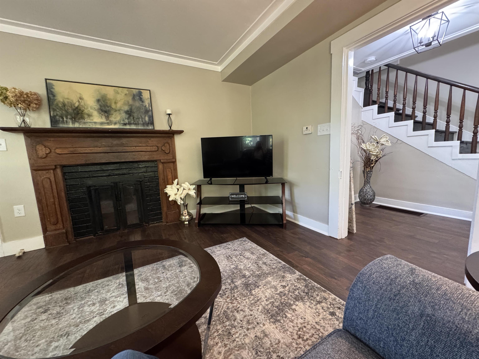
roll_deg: +2.8
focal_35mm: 14
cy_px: 180
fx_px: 194
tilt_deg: -6.9
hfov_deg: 102.1
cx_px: 240
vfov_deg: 85.7
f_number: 2.2
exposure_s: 1/60
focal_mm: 2.22
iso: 640
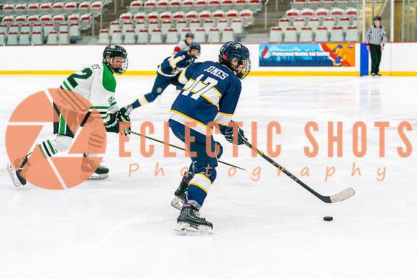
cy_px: 140
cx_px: 241
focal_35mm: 81
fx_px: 936
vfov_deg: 16.9
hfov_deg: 25.1
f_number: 2.8
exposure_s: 1/1250
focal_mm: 70
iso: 3200
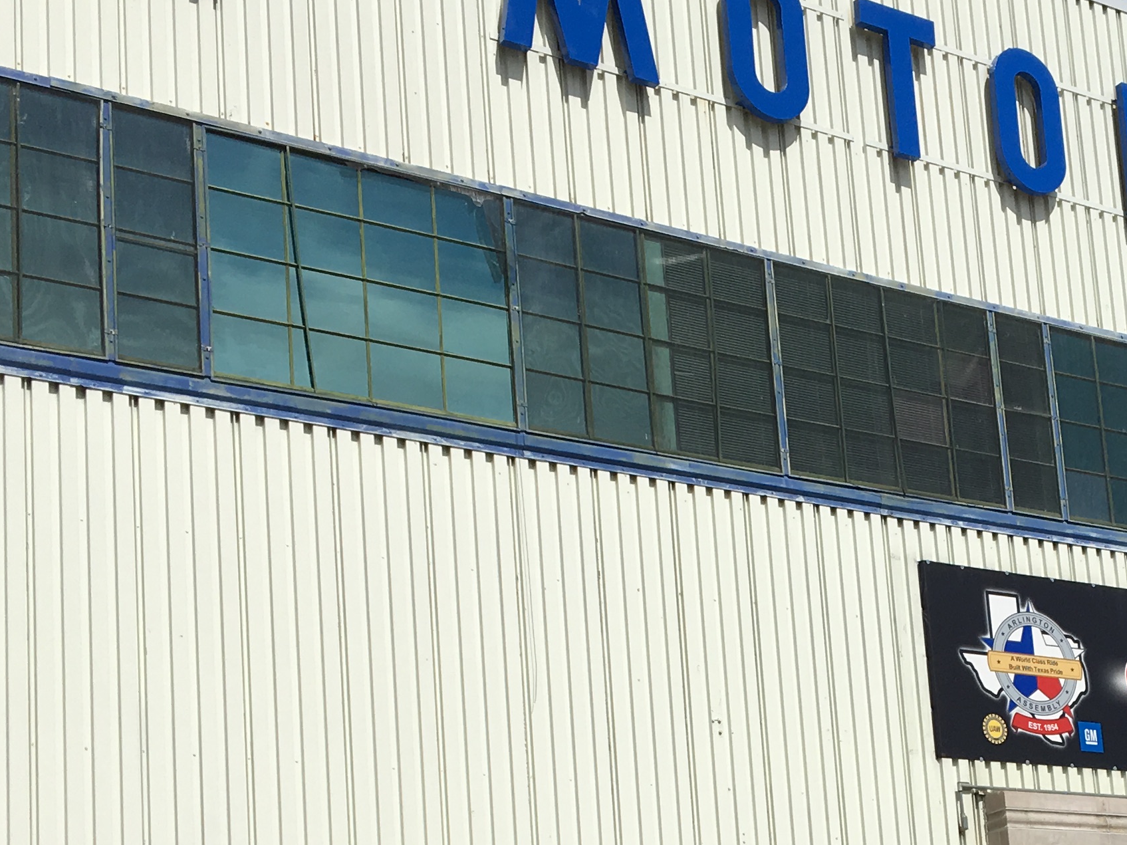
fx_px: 2246
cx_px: 908
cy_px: 788
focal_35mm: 69
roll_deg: +4.5
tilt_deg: +13.5
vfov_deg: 20.8
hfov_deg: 27.6
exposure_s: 1/4274
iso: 25
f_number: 2.2
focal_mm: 4.15
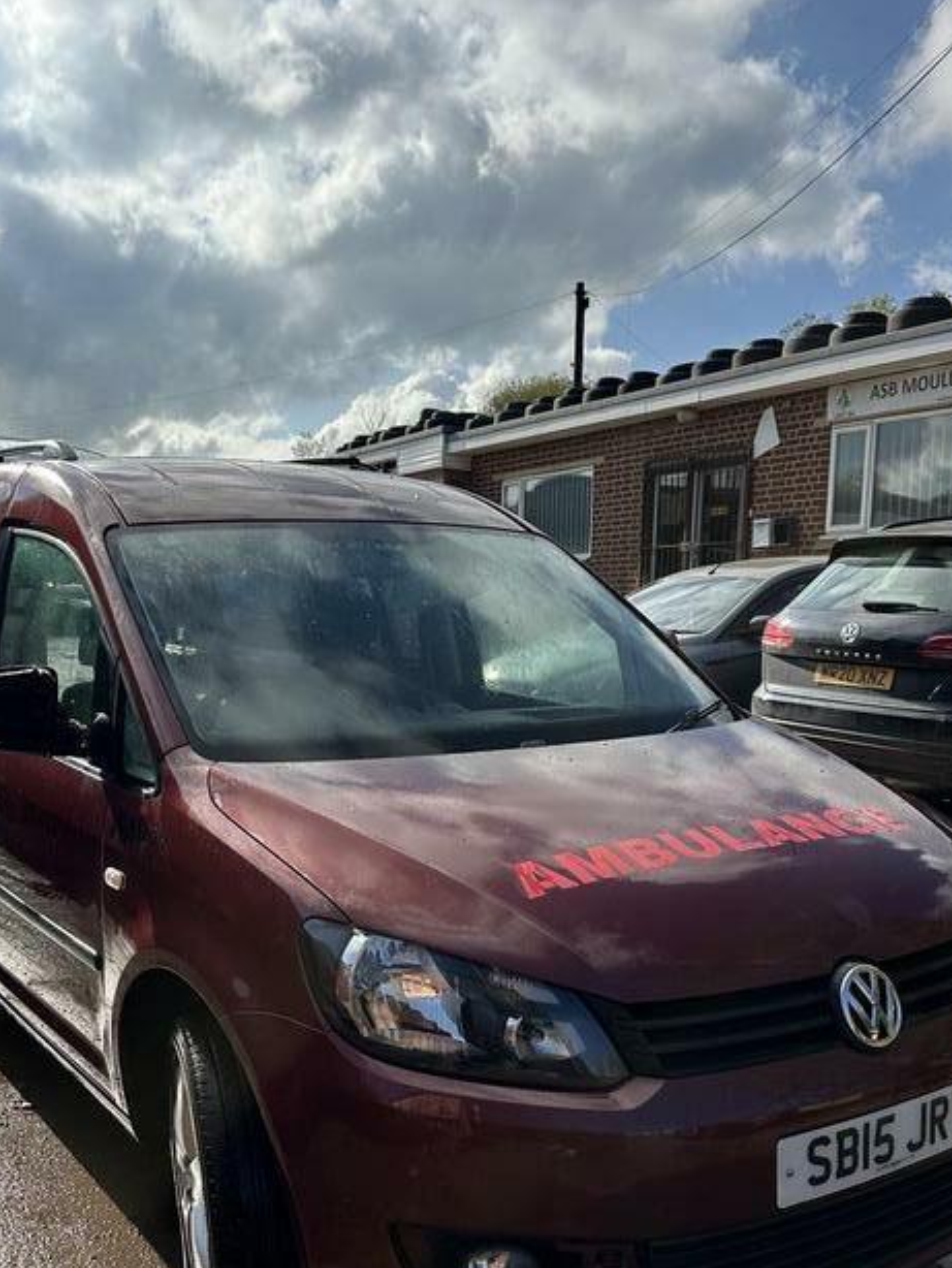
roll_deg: -0.7
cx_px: 421
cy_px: 822
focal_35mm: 35
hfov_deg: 40.7
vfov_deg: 51.8
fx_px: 1283
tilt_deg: -9.4
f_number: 1.78
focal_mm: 6.86
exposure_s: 1/5848
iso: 80
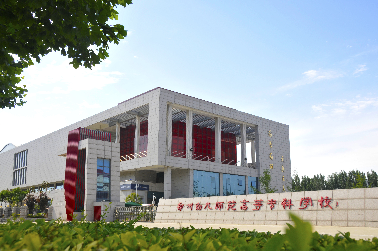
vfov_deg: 36.8
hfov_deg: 53.2
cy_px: 126
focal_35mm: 36
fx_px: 378
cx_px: 189
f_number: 9
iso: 400
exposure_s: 1/320
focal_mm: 24
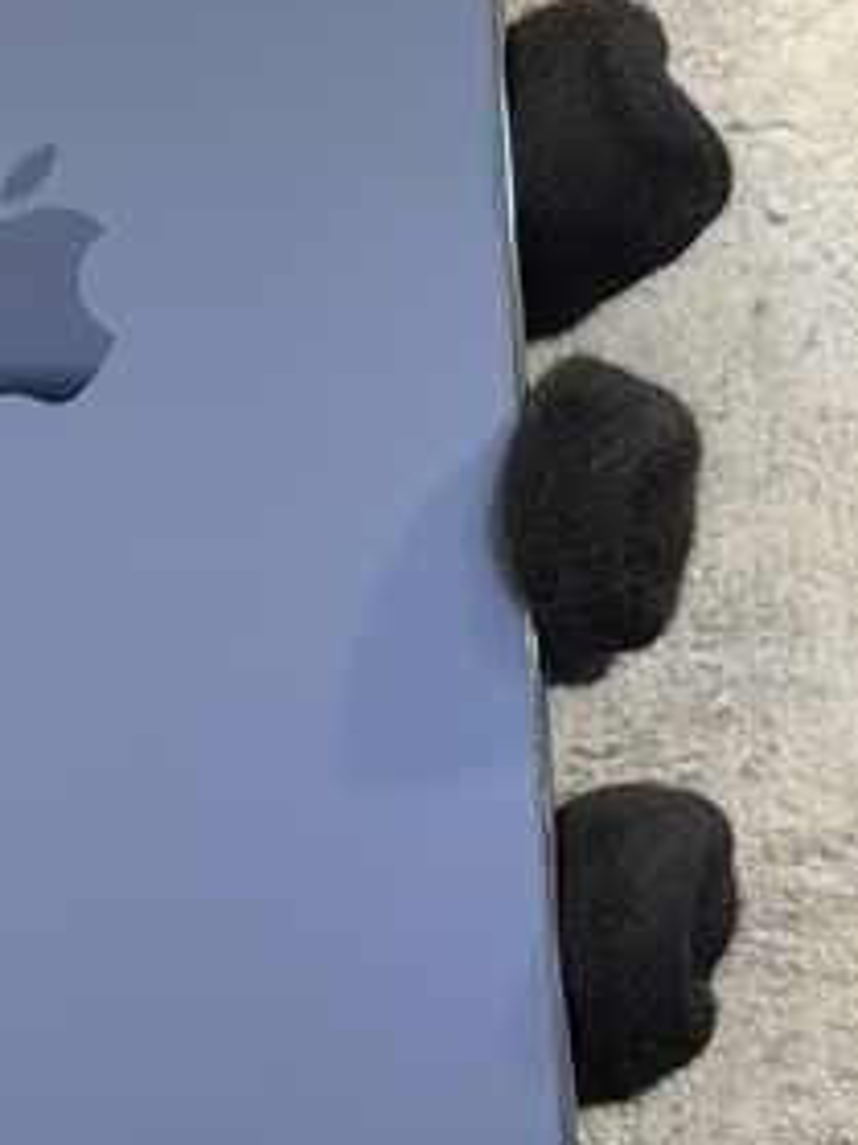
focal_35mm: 110
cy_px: 373
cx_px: 66
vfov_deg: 17.8
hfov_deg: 13.3
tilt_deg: +12.7
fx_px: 3638
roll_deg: -1.3
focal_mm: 6.76
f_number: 1.78
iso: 200
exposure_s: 1/50
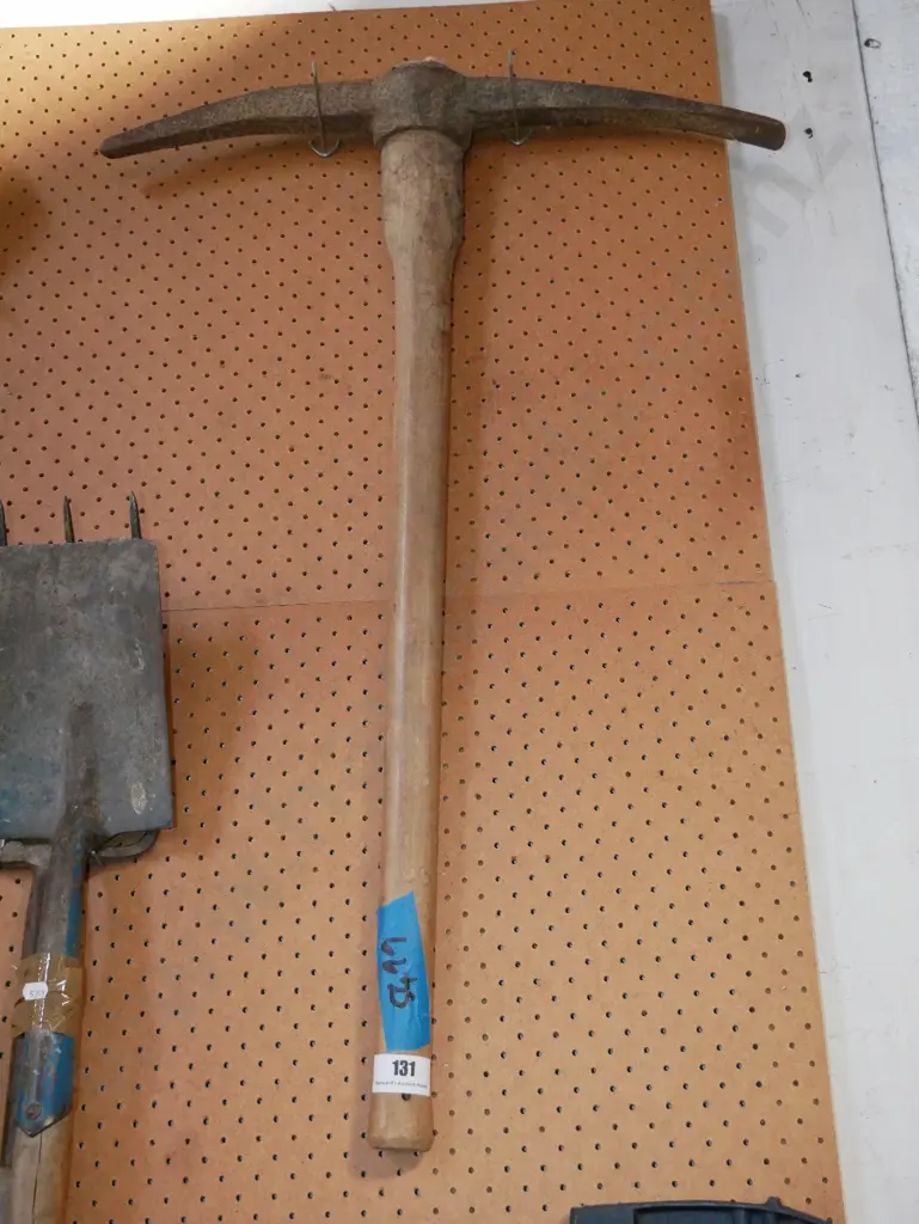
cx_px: 460
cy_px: 612
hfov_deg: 32.9
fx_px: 1556
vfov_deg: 42.9
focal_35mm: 44
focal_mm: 22
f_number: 4.2
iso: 3200
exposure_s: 1/160
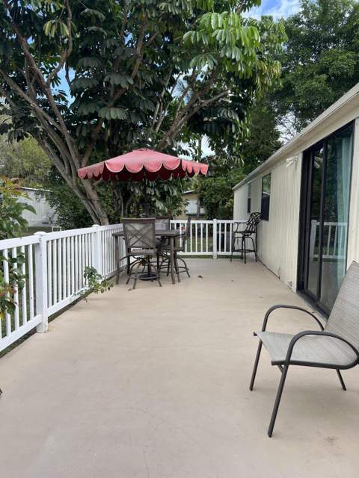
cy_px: 239
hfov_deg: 53.1
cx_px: 180
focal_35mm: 26
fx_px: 360
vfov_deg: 67.3
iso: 50
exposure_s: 1/1344
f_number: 1.5
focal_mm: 5.7
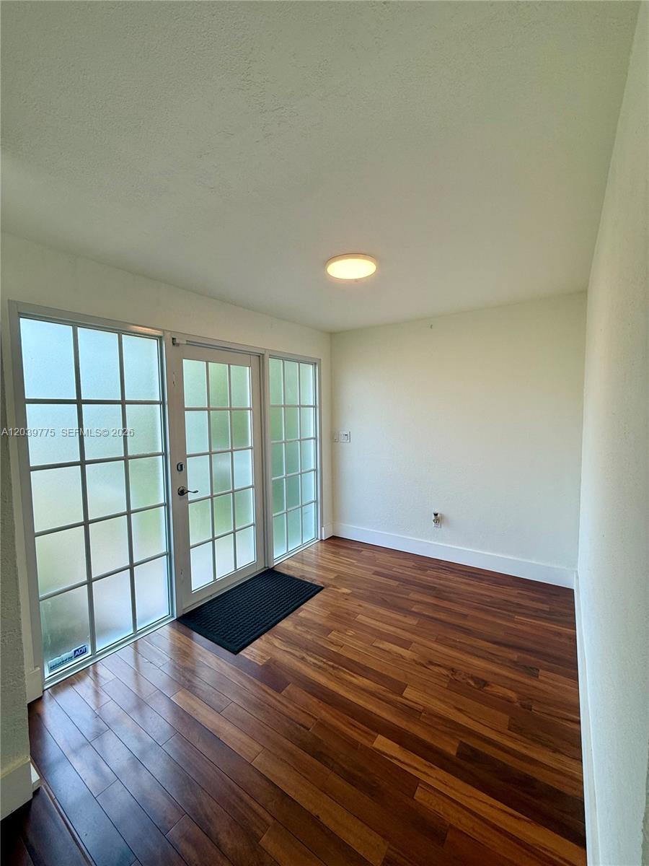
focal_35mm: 14
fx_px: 350
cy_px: 433
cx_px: 324
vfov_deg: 102.1
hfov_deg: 85.7
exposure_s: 1/127
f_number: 2.2
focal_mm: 2.22
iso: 64
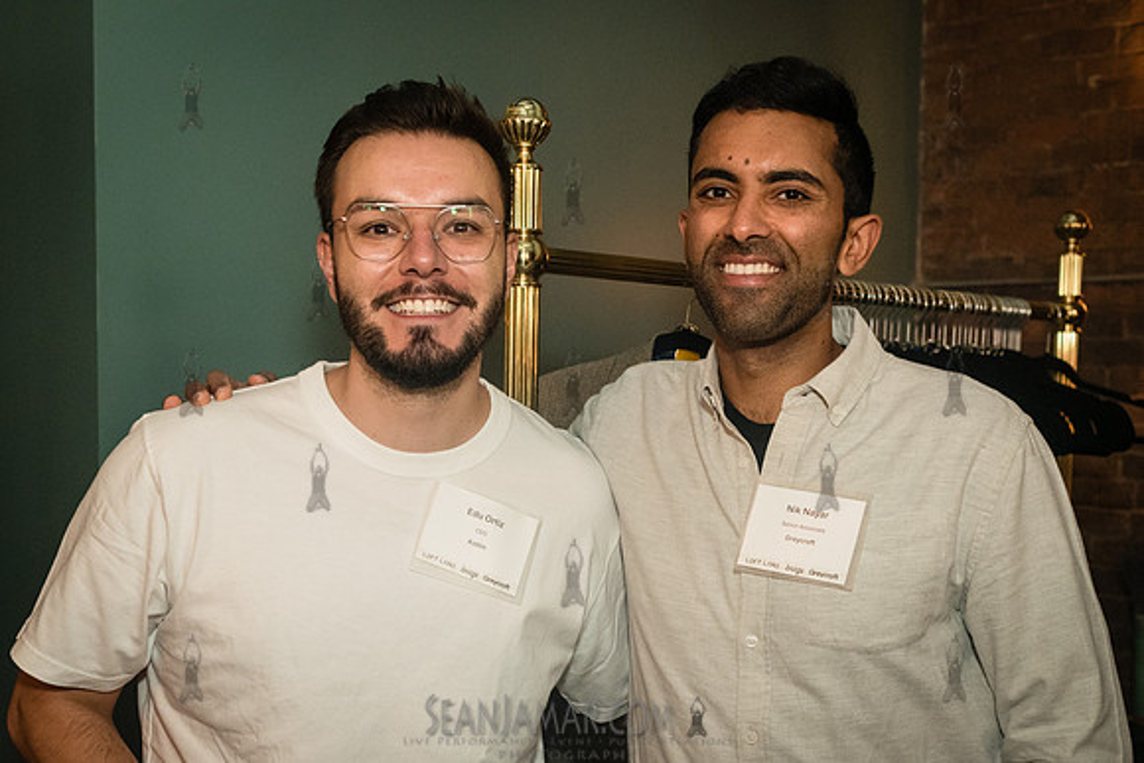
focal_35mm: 48
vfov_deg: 27.9
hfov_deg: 41.0
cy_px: 482
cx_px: 570
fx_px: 1530
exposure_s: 1/200
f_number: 4.5
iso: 4000
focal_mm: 35
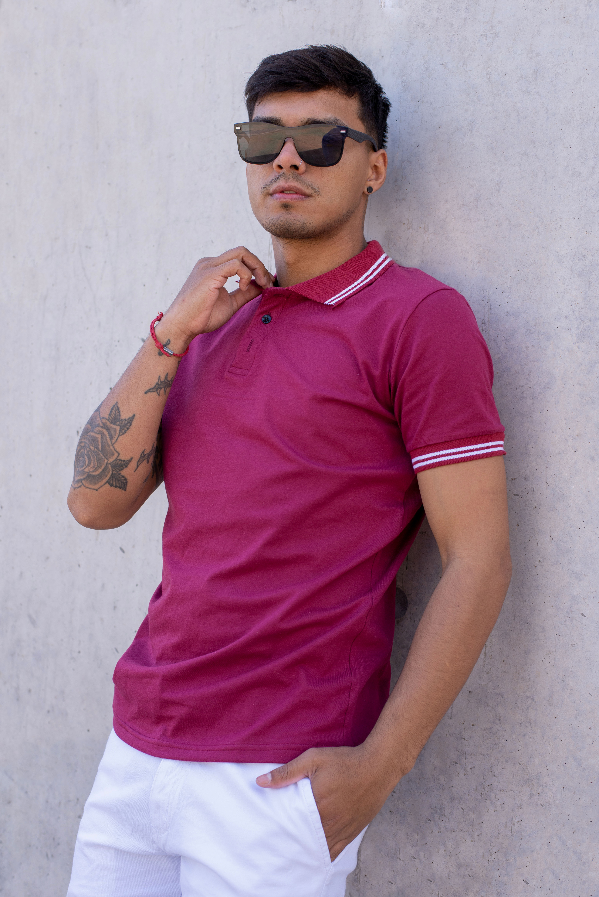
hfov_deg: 27.0
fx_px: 1247
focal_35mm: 50
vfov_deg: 39.6
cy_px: 448
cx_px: 300
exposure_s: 1/400
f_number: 4.5
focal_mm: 50
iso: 400
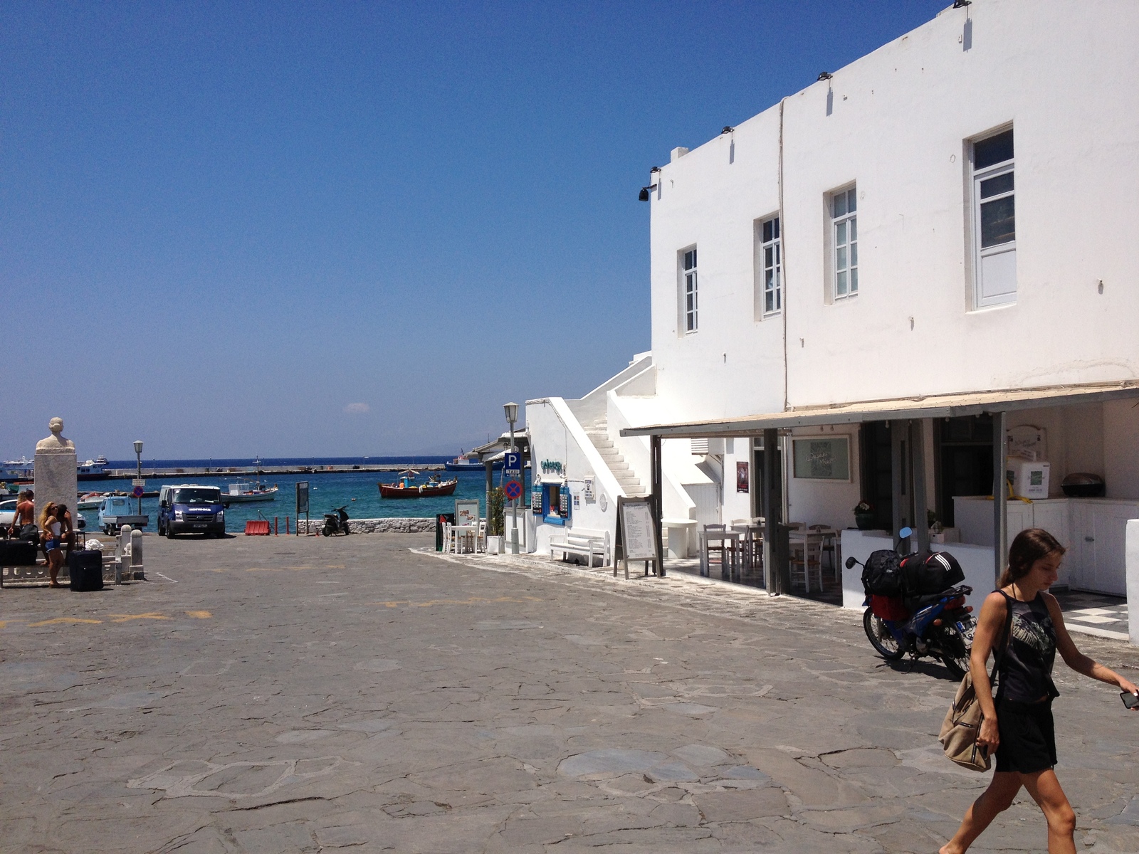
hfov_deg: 52.6
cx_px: 570
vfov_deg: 40.7
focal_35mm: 35
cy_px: 427
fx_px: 1152
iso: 50
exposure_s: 1/3953
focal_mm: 4.28
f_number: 2.4
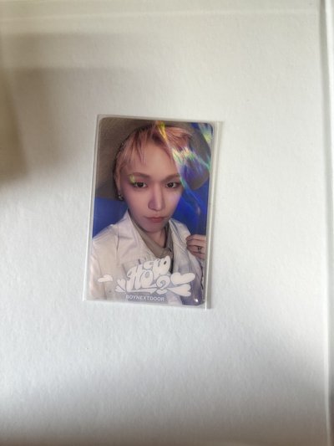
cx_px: 167
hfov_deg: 53.1
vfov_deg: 67.3
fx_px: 334
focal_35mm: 26
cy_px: 223
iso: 80
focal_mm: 5.96
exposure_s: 1/60
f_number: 1.6
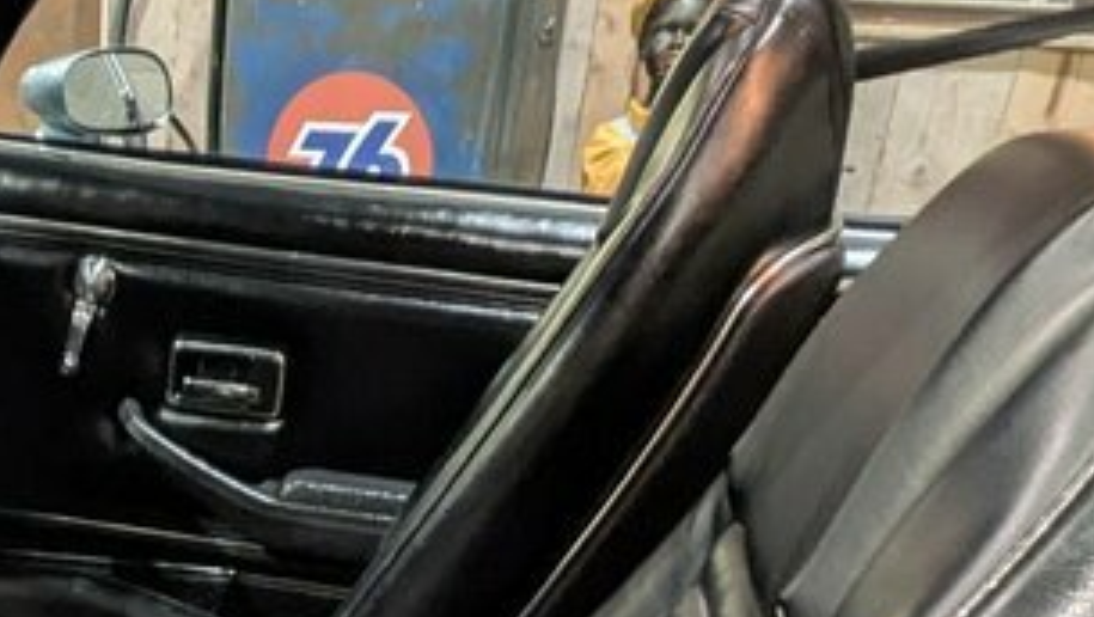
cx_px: 68
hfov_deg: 32.7
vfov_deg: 18.1
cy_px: 895
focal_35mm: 60
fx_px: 1742
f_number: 2.2
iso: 459
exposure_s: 1/16.7
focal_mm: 1.83
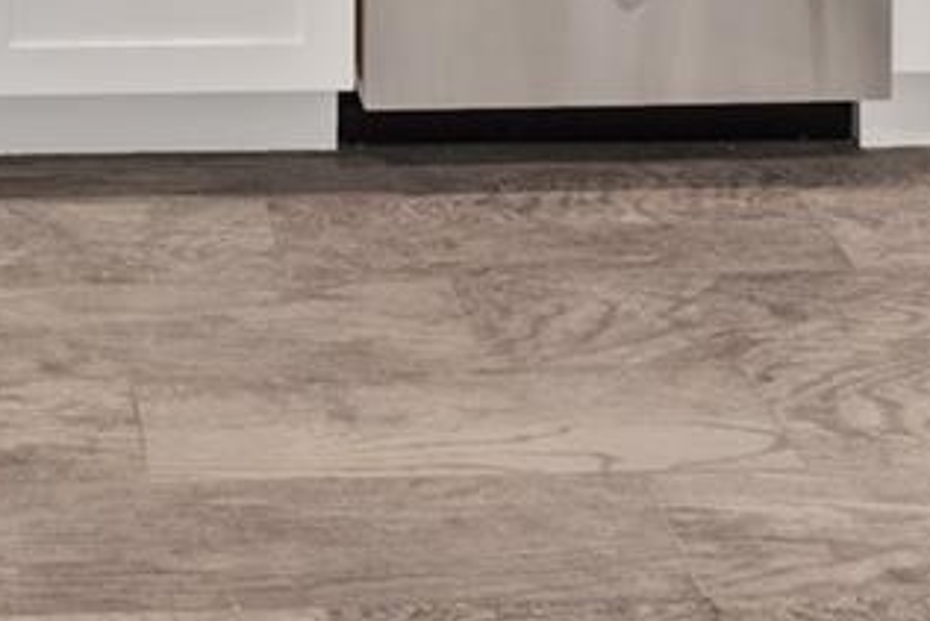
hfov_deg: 23.1
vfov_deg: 12.3
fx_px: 2159
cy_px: -942
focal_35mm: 84
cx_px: -38
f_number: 8
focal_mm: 11
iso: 100
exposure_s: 1/1.25
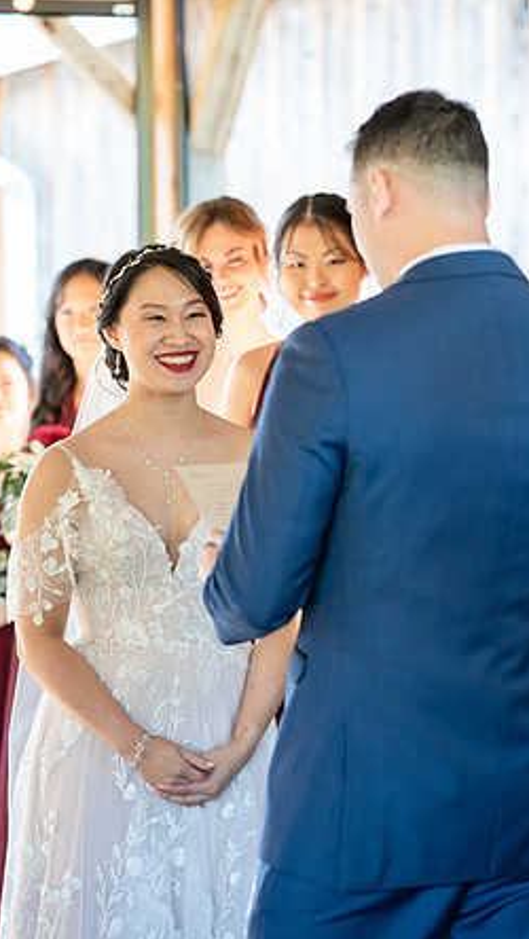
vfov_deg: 17.6
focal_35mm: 122
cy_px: 472
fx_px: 3040
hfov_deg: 9.9
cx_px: 277
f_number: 4
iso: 2000
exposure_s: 1/200
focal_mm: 115
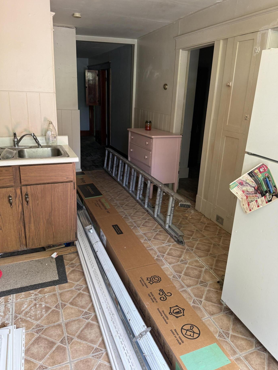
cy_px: 180
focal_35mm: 26
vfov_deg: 67.3
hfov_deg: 53.1
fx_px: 278
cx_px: 146
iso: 200
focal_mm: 6.76
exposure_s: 1/94
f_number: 1.78
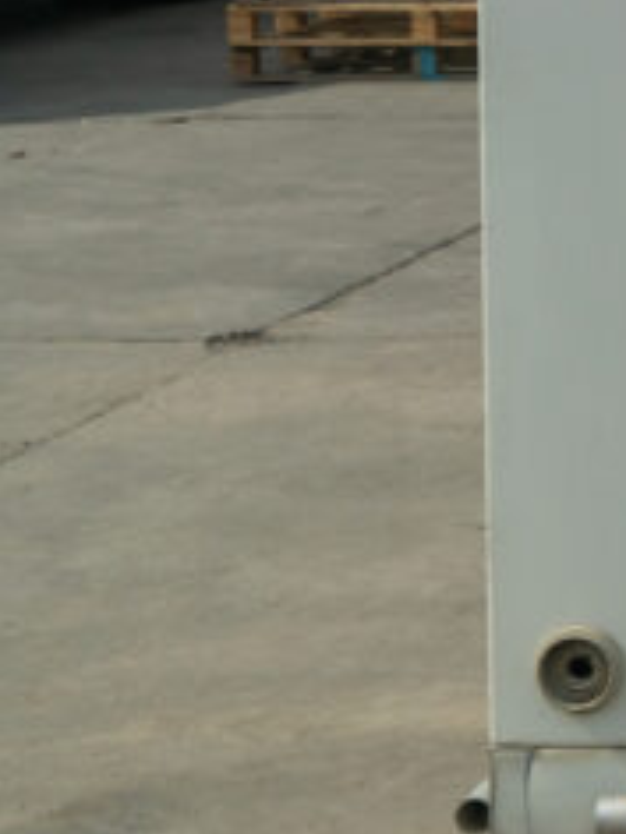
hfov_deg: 9.8
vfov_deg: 15.3
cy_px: -133
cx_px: 1694
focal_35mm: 125
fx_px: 3014
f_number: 11
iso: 160
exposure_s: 1/200
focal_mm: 30
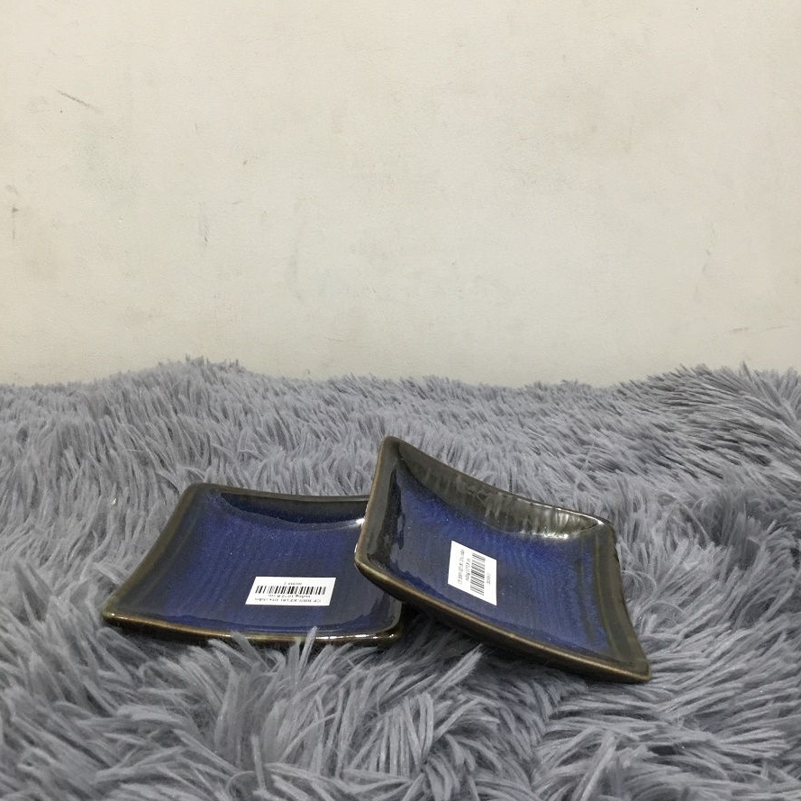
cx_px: 400
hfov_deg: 44.9
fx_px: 969
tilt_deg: -18.8
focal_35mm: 37
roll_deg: +2.3
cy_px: 374
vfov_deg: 44.9
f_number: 2.4
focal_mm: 3.3
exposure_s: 1/33
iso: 125
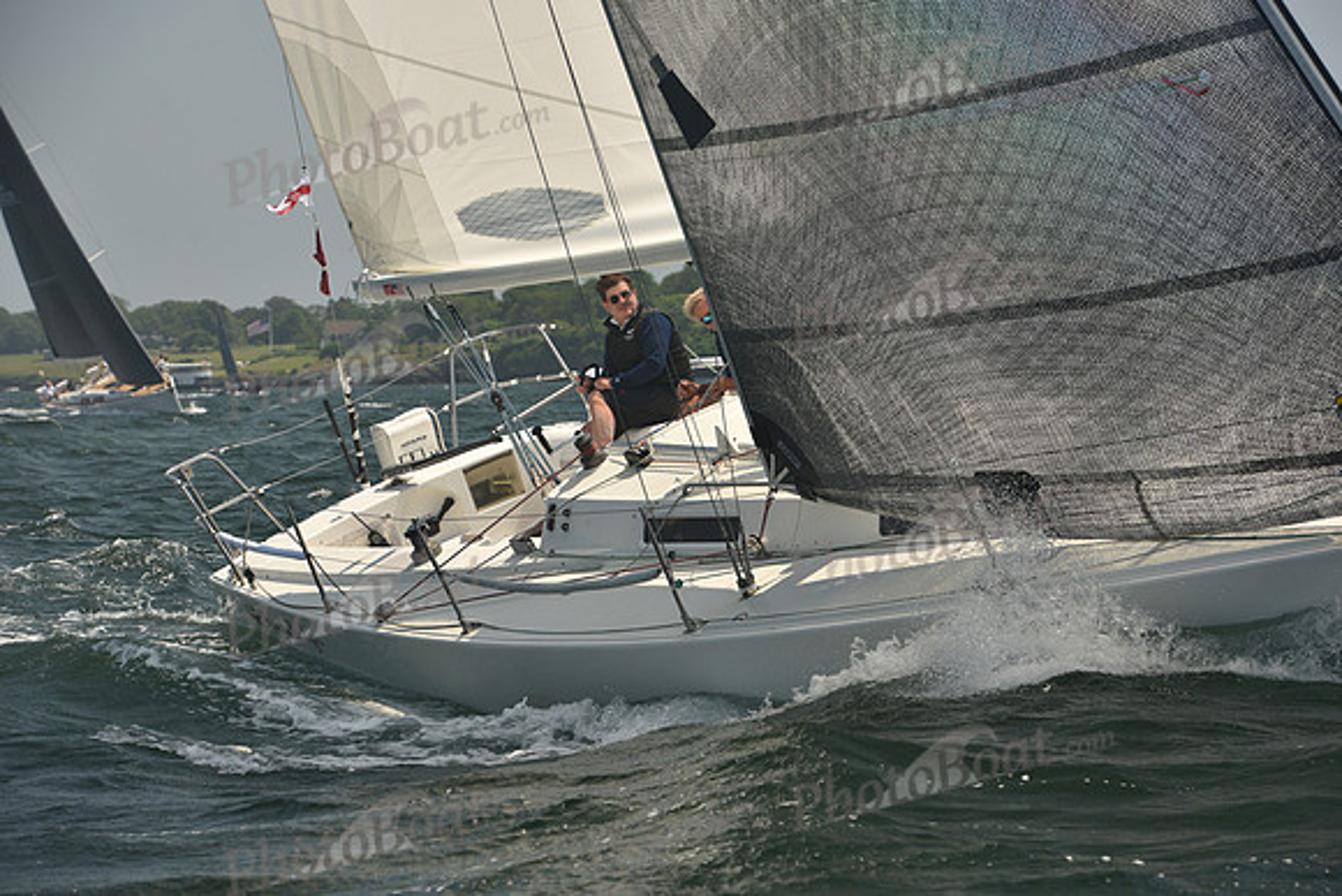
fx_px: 4847
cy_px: 448
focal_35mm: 130
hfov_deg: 15.8
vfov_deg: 10.6
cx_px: 671
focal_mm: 130
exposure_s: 1/640
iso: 250
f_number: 6.3
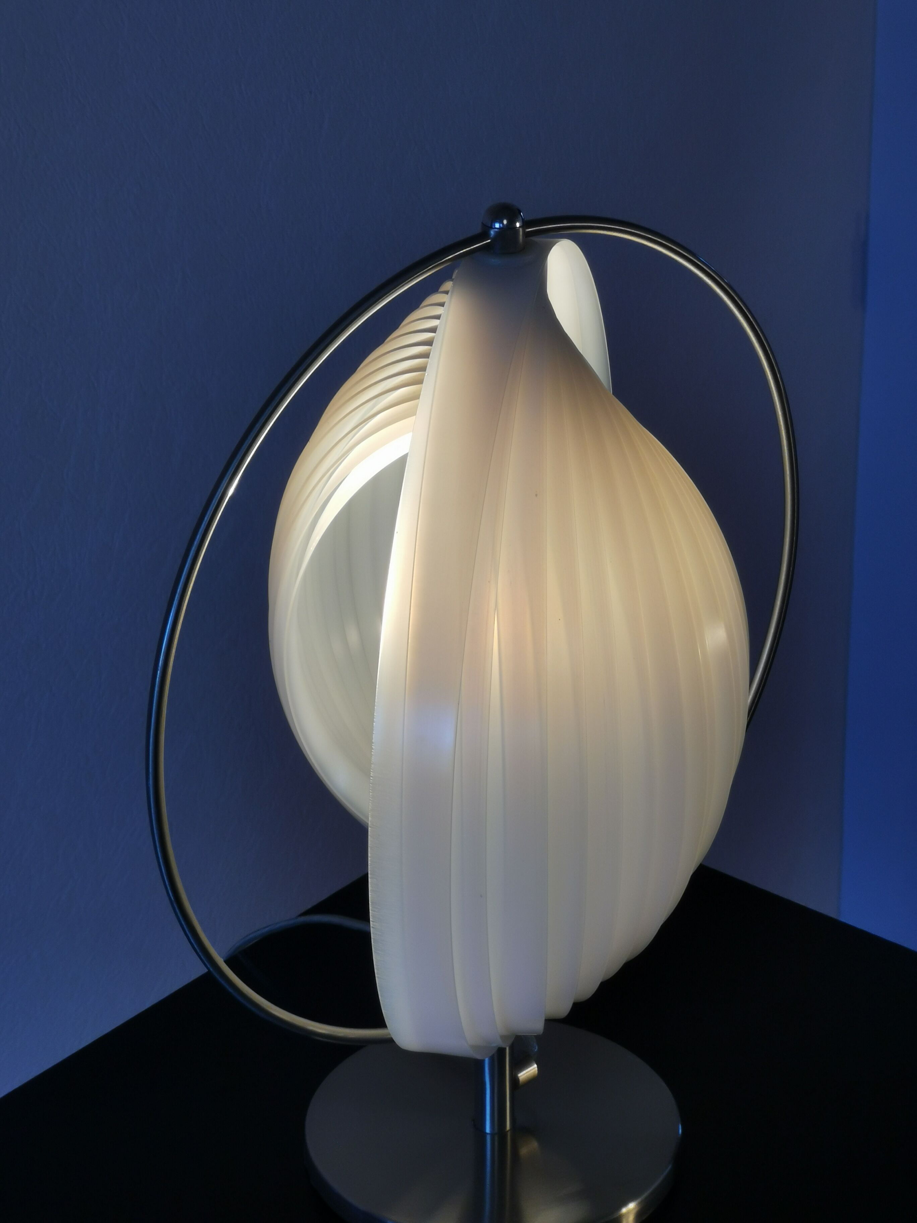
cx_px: 458
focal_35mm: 81
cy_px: 612
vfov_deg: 24.1
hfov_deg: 18.2
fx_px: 2861
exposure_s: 1/100
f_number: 2.4
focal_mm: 7.48
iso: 50
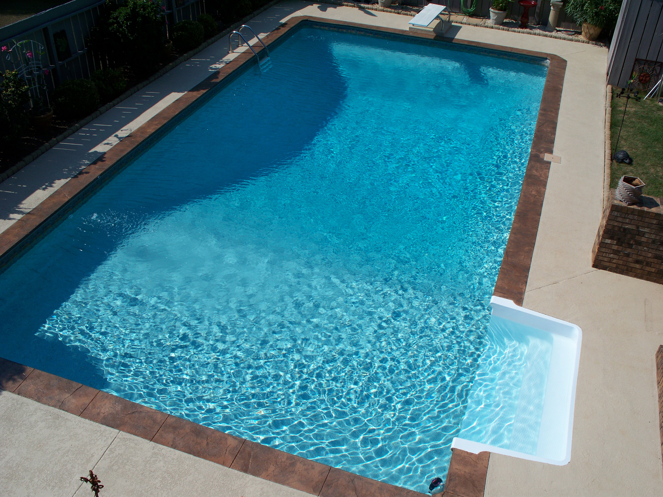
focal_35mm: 36
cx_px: 332
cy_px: 248
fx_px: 690
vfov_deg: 39.7
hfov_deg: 51.4
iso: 64
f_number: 5
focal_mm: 7.54
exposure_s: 1/800
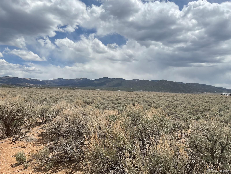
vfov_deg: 48.2
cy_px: 87
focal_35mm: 29
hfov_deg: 61.7
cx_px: 116
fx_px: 194
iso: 16
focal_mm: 3
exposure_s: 1/4065
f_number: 1.8
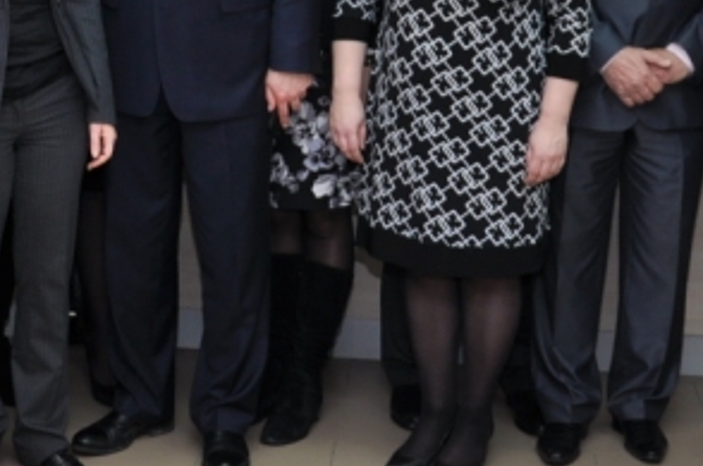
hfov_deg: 21.7
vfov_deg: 14.2
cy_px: -33
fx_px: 1833
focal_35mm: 94
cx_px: 280
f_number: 3.5
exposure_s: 1/60
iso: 200
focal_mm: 18
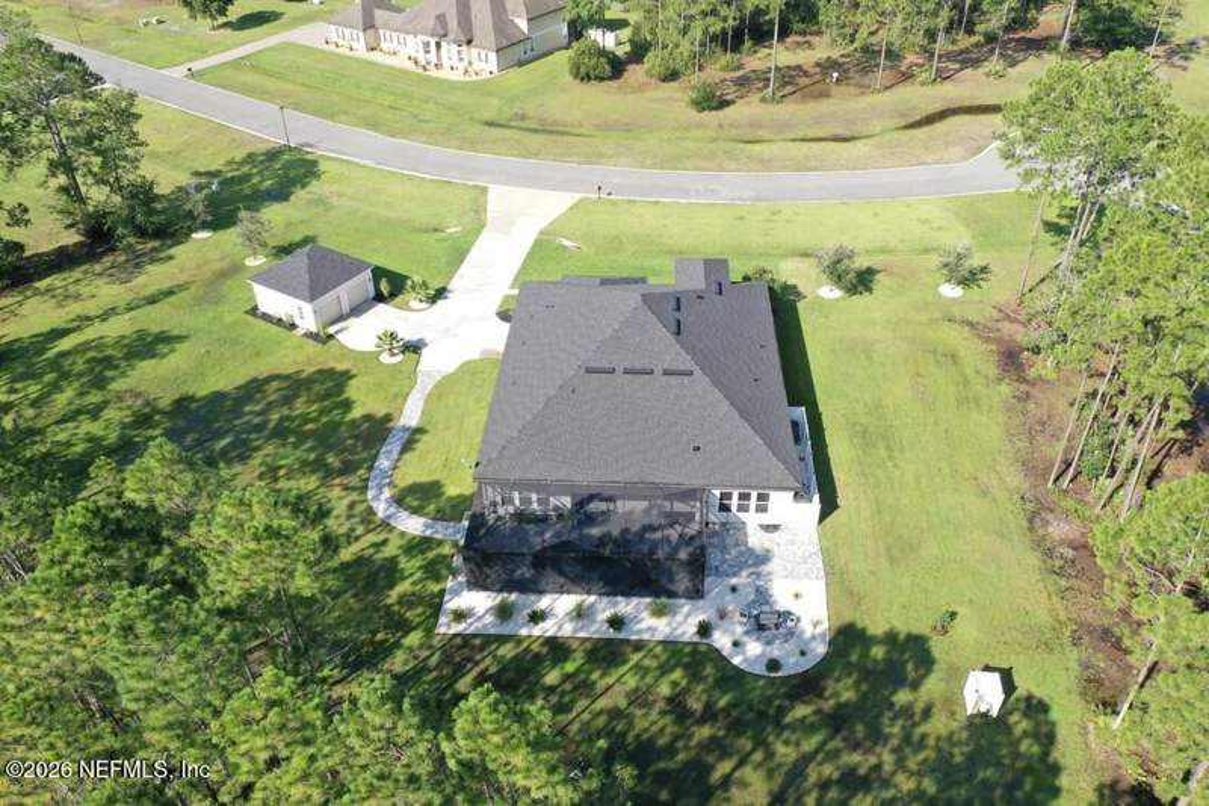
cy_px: 403
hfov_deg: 65.5
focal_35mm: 28
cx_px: 604
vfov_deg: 46.4
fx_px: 940
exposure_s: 1/240
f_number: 5
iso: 100
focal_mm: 10.26
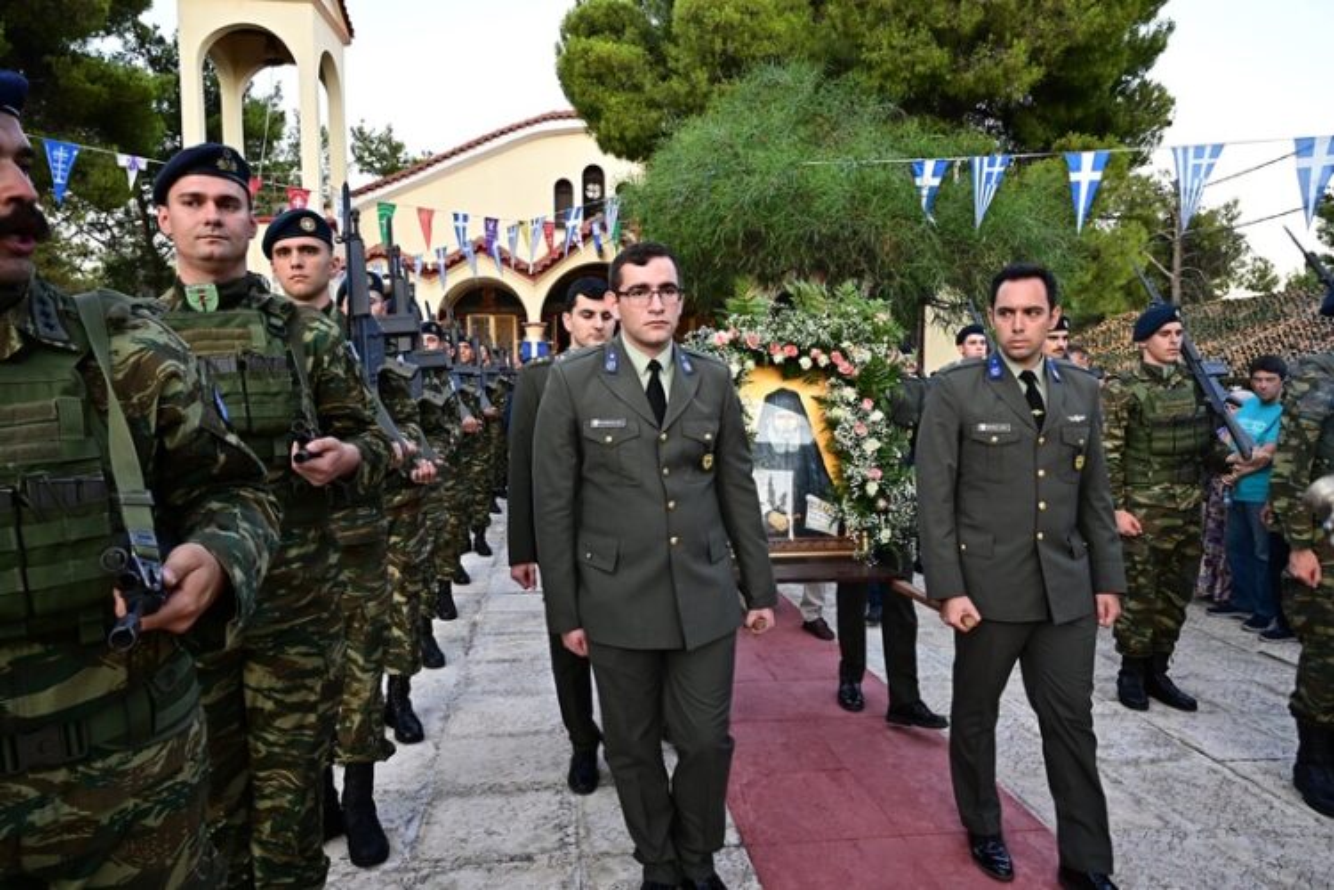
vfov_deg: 53.1
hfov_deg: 73.7
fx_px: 889
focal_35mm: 24
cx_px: 667
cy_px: 445
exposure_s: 1/320
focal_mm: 24
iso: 4000
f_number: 10
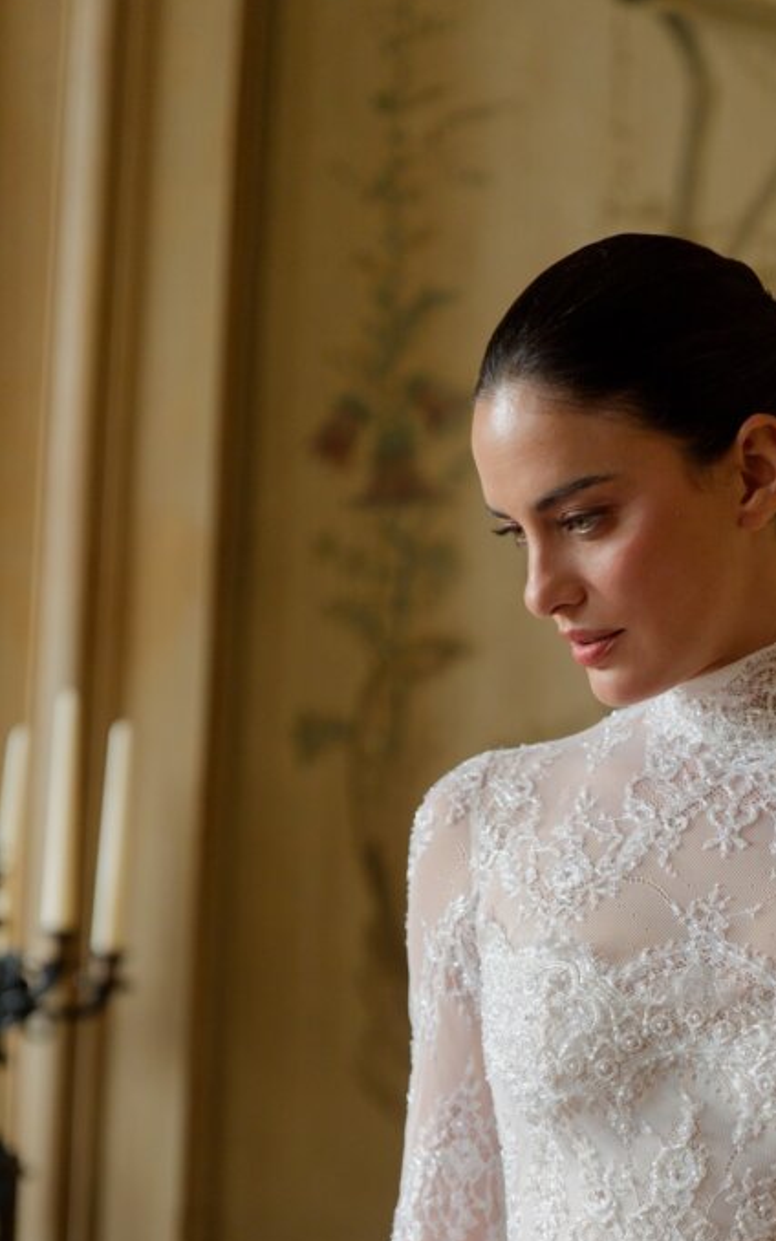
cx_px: 691
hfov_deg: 10.3
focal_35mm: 127
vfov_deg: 16.2
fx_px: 4296
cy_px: 1162
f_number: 2
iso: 800
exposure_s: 1/400
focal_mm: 66
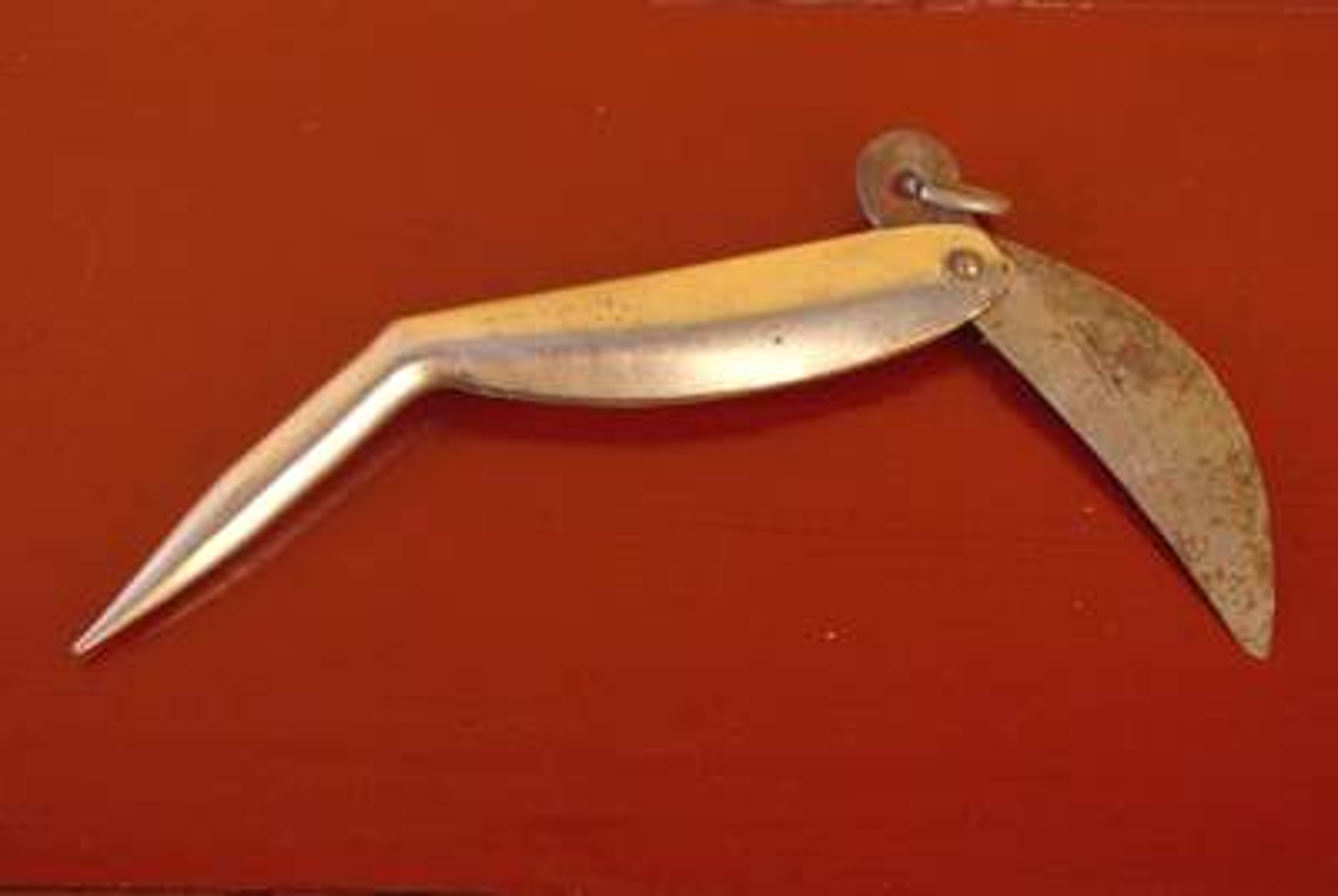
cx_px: 669
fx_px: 2122
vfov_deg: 23.9
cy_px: 448
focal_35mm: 57
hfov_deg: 35.0
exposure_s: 1/20
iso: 1600
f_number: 6.7
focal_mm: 37.5
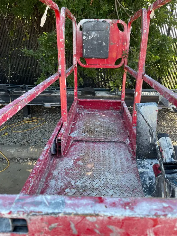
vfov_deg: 67.3
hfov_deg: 53.1
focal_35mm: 26
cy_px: 118
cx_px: 88
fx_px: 177
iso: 32
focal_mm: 4.2
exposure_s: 1/304
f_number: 1.6
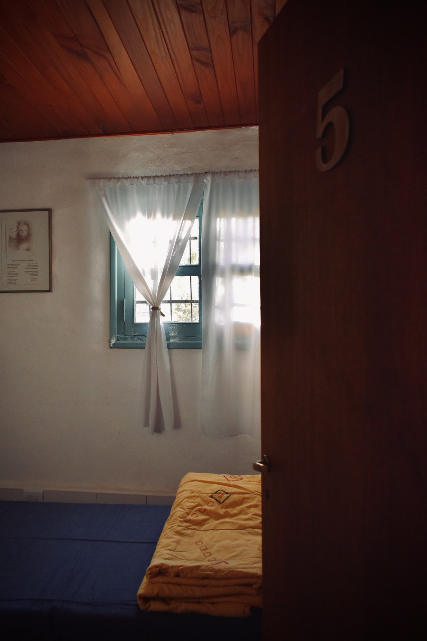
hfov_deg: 47.9
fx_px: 480
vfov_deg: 67.4
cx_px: 214
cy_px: 320
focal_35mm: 27
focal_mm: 18
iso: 400
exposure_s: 1/60
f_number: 4
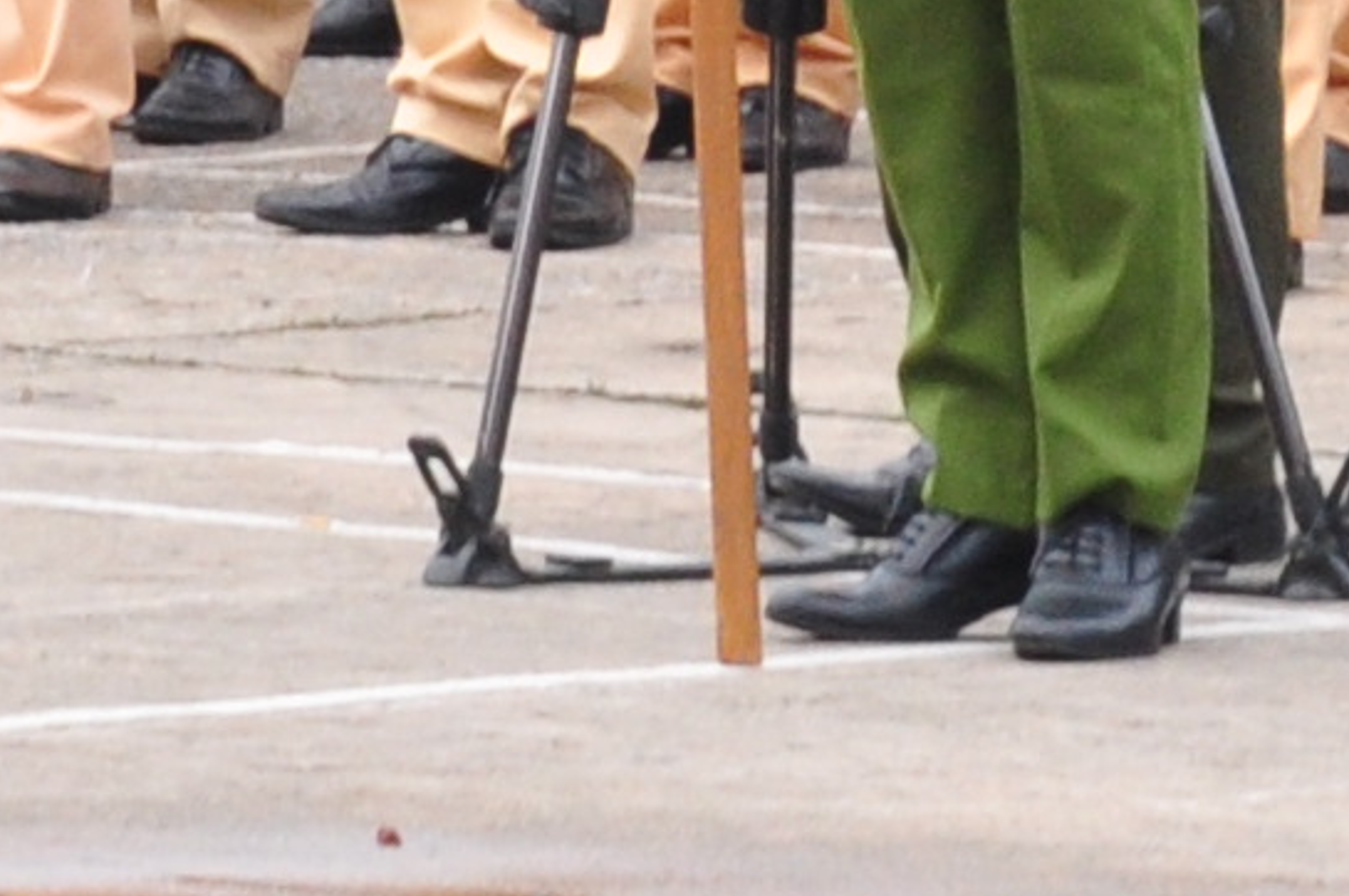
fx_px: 21221
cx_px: -3832
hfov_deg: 3.5
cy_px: -2356
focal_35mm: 567
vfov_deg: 2.4
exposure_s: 1/200
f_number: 8
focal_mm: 48
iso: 500
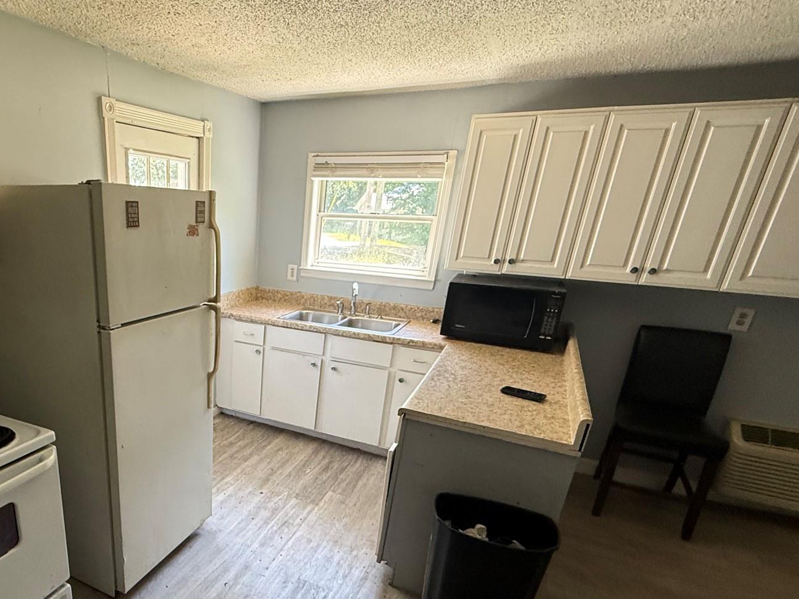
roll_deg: -0.8
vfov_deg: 59.7
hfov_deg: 72.5
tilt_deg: -17.9
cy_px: 398
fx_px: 508
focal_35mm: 22
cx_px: 227
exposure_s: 1/93
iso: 320
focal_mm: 2.22
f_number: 2.2
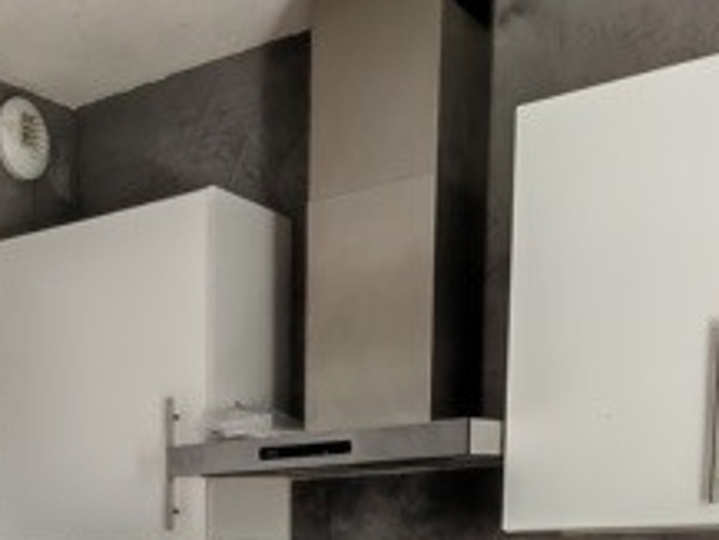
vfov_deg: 21.7
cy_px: 752
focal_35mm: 59
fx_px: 1226
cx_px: 10
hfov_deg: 30.5
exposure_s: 1/100
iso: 100
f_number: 2.2
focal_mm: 1.96
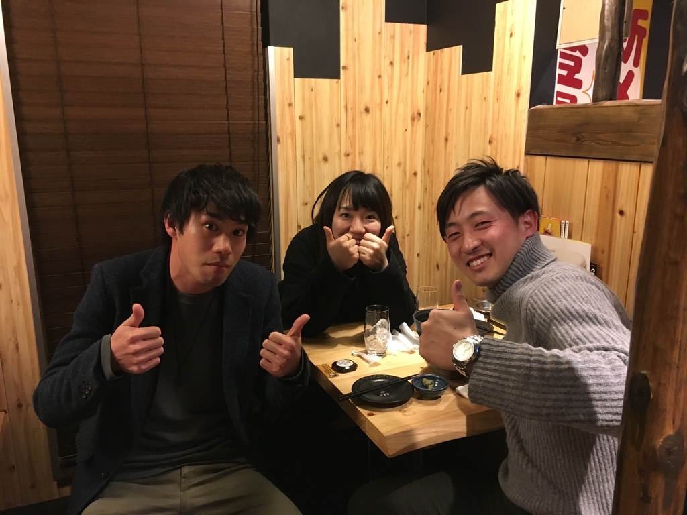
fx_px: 576
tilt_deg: -12.5
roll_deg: +0.4
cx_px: 344
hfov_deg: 61.7
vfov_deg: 48.2
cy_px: 258
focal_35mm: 29
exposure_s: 1/17
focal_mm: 4.15
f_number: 2.2
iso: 200
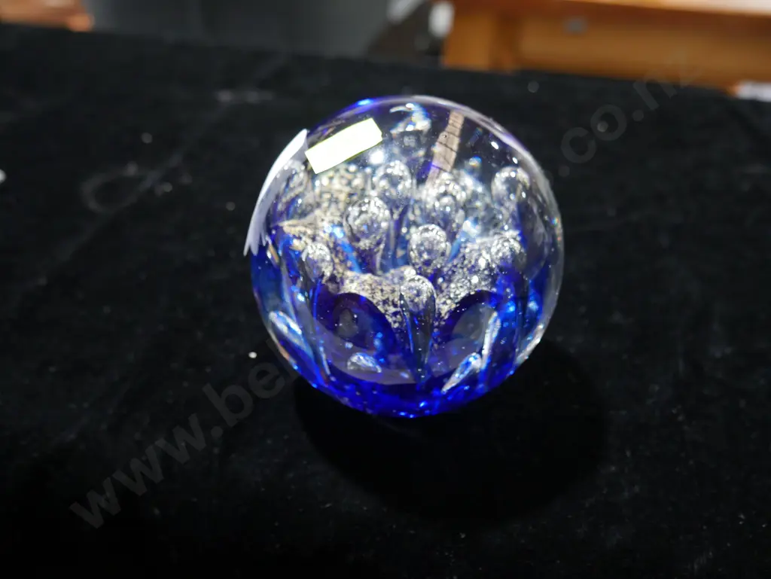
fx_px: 669
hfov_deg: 59.9
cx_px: 386
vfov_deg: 46.8
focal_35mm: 30
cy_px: 290
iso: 1250
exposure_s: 1/60
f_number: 4
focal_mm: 15
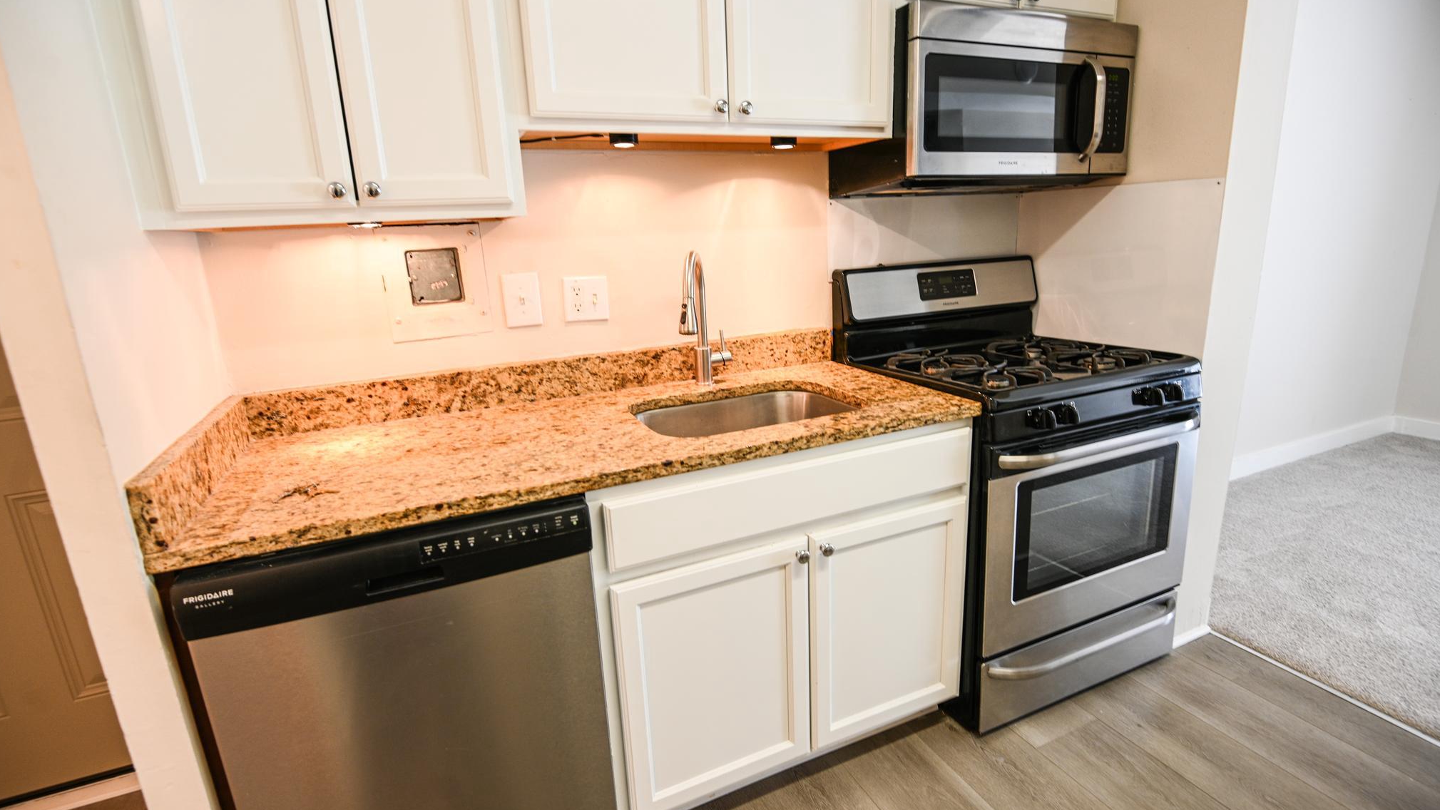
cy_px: 392
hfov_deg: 95.9
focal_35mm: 17
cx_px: 724
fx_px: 649
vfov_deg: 63.9
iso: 250
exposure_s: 1/15
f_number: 4
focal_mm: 16
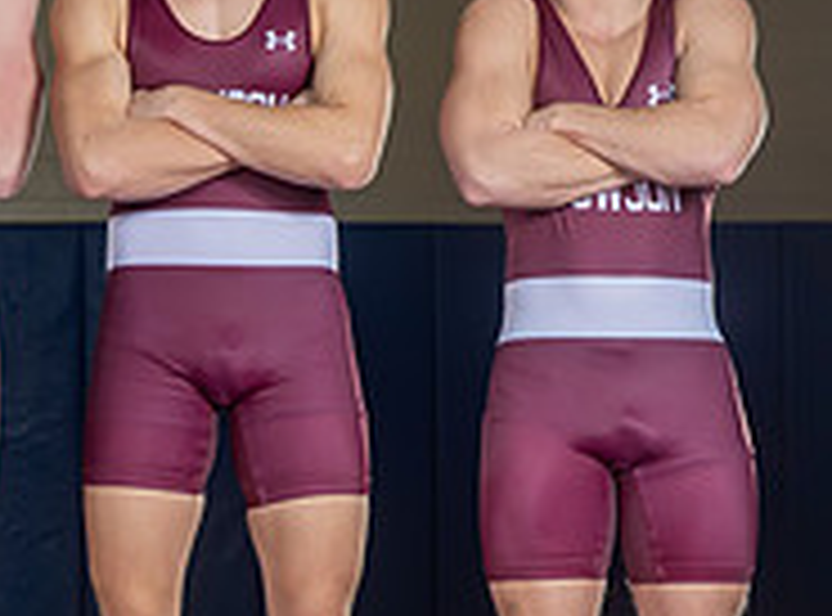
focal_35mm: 146
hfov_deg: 13.2
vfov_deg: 10.1
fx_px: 3493
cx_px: -196
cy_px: 325
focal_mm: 25.5
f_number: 6.3
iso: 125
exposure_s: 1/200
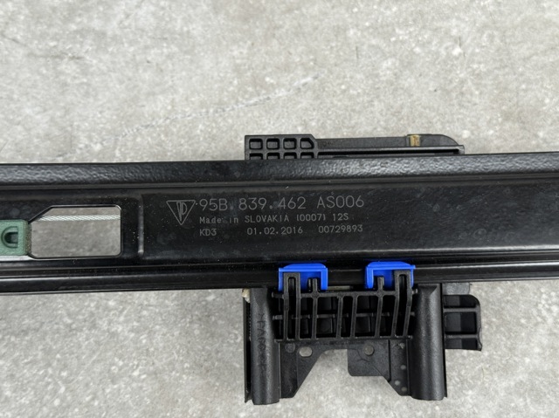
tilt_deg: -71.1
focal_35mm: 48
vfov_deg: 30.2
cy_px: 209
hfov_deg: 39.7
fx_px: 775
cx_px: 280
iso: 125
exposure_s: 1/60
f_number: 1.78
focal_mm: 6.76
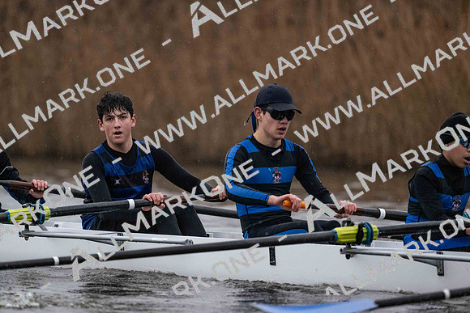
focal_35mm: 400
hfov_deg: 5.2
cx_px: 235
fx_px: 5223
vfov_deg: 3.4
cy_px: 156
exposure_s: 1/1600
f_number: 4.5
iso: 6400
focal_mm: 400
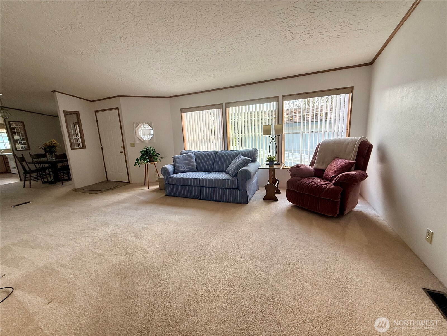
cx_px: 224
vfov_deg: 85.7
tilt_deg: -10.8
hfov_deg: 102.1
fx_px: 181
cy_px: 168
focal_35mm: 14
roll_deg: +2.9
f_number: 2.2
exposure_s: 1/112
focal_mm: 2.22
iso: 64
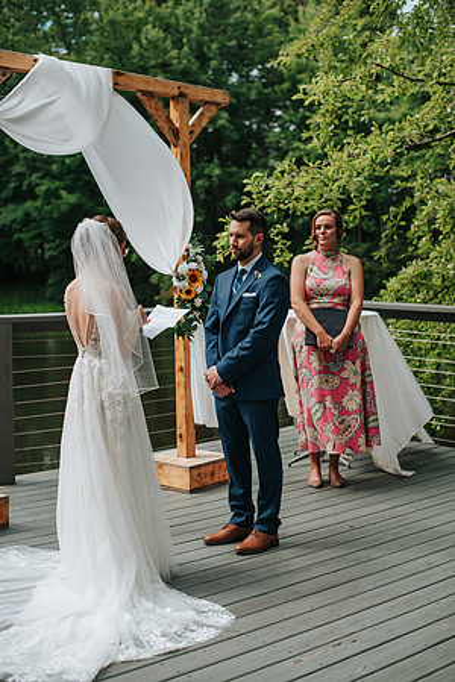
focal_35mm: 50
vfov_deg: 39.6
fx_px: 948
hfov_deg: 27.0
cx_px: 228
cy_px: 341
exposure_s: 1/800
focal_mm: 50
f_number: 2.8
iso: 100
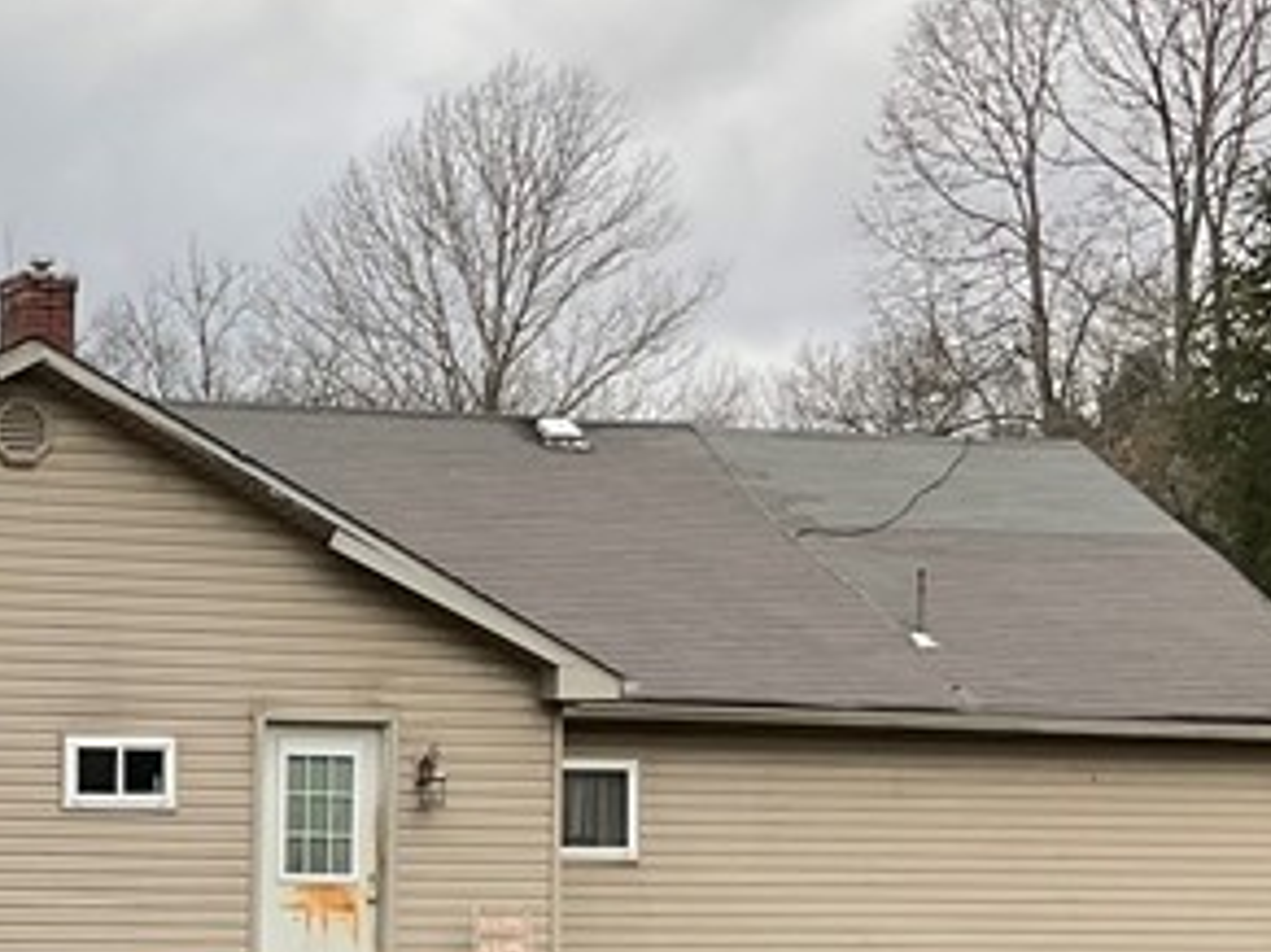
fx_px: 3744
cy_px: 991
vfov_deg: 14.2
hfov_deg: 18.2
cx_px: -284
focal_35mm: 102
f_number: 1.8
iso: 16
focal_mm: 3
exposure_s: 1/217
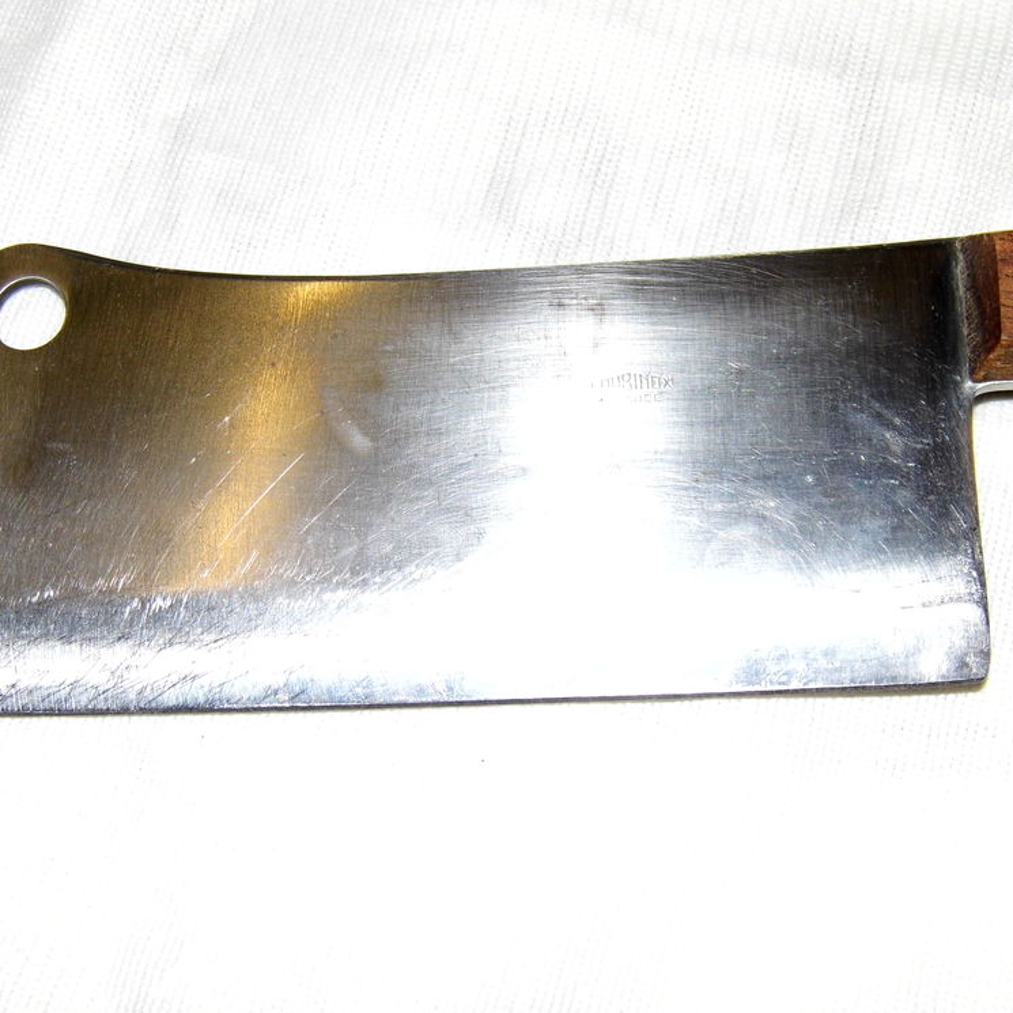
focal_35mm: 51
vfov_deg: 33.4
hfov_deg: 33.4
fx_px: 1689
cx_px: 506
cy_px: 506
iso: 100
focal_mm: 7.7
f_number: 3.5
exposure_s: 1/60
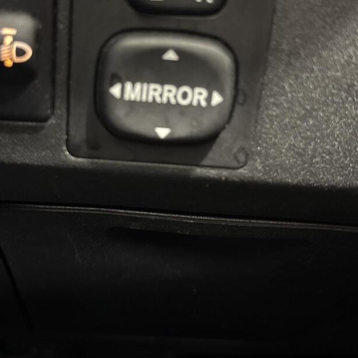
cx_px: 163
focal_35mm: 50
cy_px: 110
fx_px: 585
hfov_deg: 34.0
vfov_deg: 33.6
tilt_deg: -26.6
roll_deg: -6.6
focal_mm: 6.76
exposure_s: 1/17
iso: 1600
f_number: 1.78
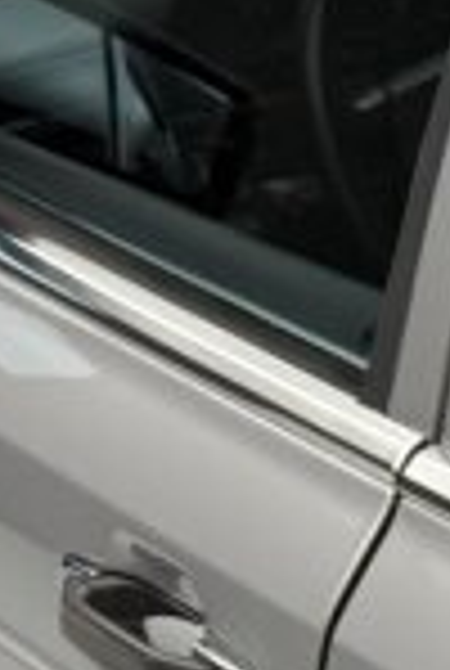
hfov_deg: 6.0
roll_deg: +3.9
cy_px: 481
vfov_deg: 9.6
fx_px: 3994
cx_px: 1314
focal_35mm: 214
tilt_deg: -21.2
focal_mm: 6.76
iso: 125
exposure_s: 1/99
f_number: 1.78
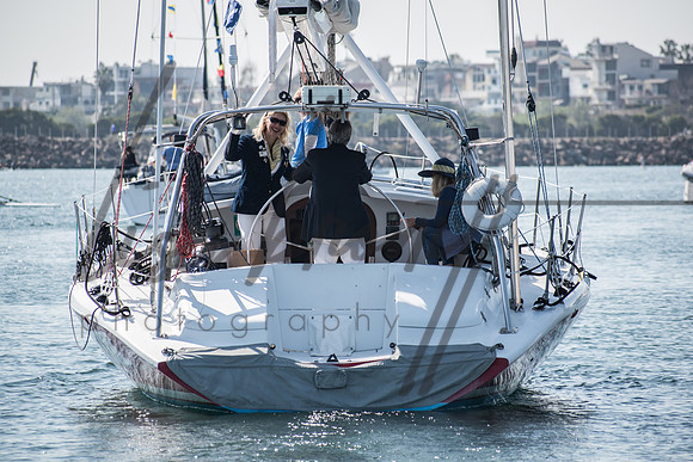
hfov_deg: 7.2
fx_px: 5521
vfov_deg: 4.8
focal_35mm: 287
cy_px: 231
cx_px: 346
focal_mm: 185
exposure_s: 1/320
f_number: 5.6
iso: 100
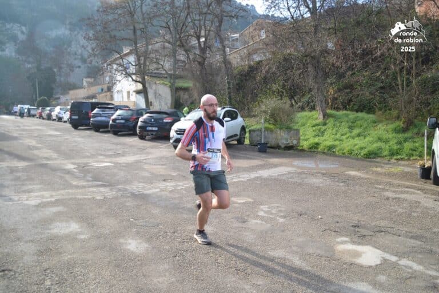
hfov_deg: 67.4
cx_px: 220
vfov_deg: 47.9
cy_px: 146
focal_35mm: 27
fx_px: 329
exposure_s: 1/800
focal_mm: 18
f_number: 4
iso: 400
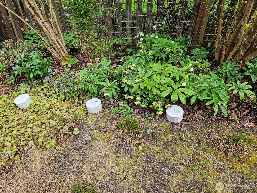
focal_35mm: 23
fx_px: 171
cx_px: 128
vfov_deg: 58.9
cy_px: 96
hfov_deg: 73.9
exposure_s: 1/180
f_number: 1.8
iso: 25
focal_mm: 5.4
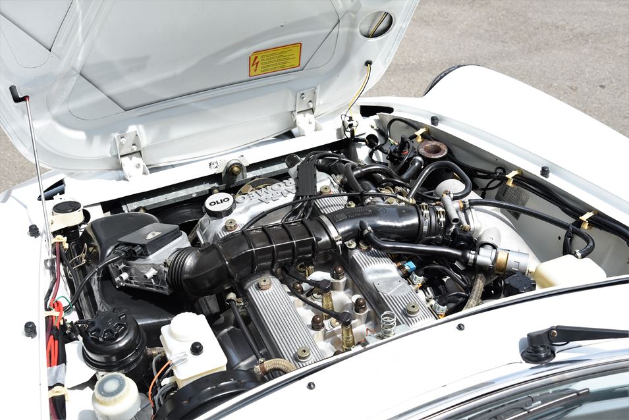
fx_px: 839
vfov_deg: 28.1
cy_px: 210
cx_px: 314
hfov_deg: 41.1
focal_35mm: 48
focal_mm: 48
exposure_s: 1/320
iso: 250
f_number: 8
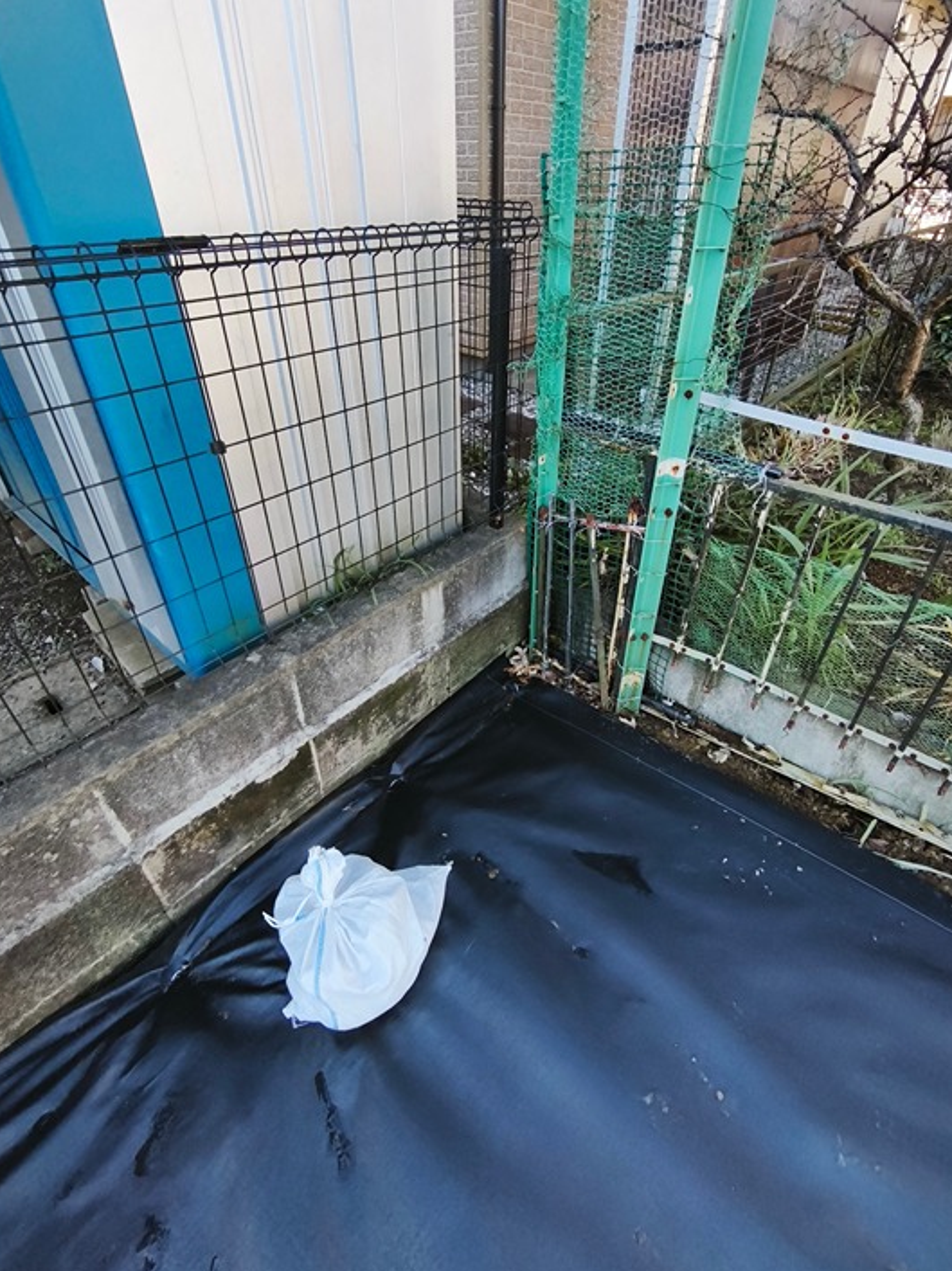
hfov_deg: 74.7
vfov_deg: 90.9
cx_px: 495
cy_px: 590
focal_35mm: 17
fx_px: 624
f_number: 2.2
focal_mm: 1.91
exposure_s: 1/134
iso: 50
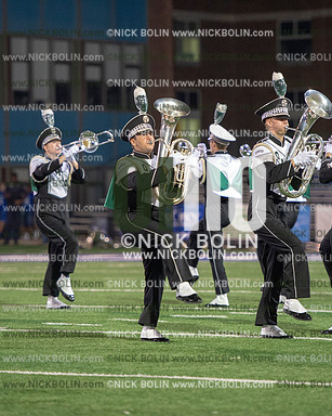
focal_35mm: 248
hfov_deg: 6.2
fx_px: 3047
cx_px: 189
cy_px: 208
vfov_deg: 7.8
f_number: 2.8
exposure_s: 1/250
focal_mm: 175
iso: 4000
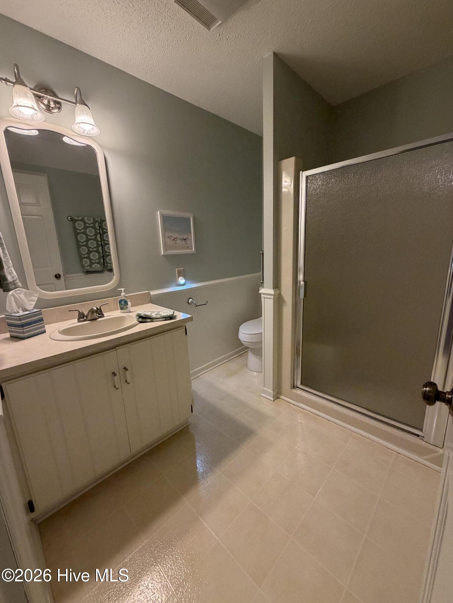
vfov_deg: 102.1
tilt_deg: -10.9
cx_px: 226
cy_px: 302
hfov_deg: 85.7
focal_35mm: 14
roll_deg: +2.2
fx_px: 244
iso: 250
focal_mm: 2.22
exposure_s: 1/60
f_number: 2.2
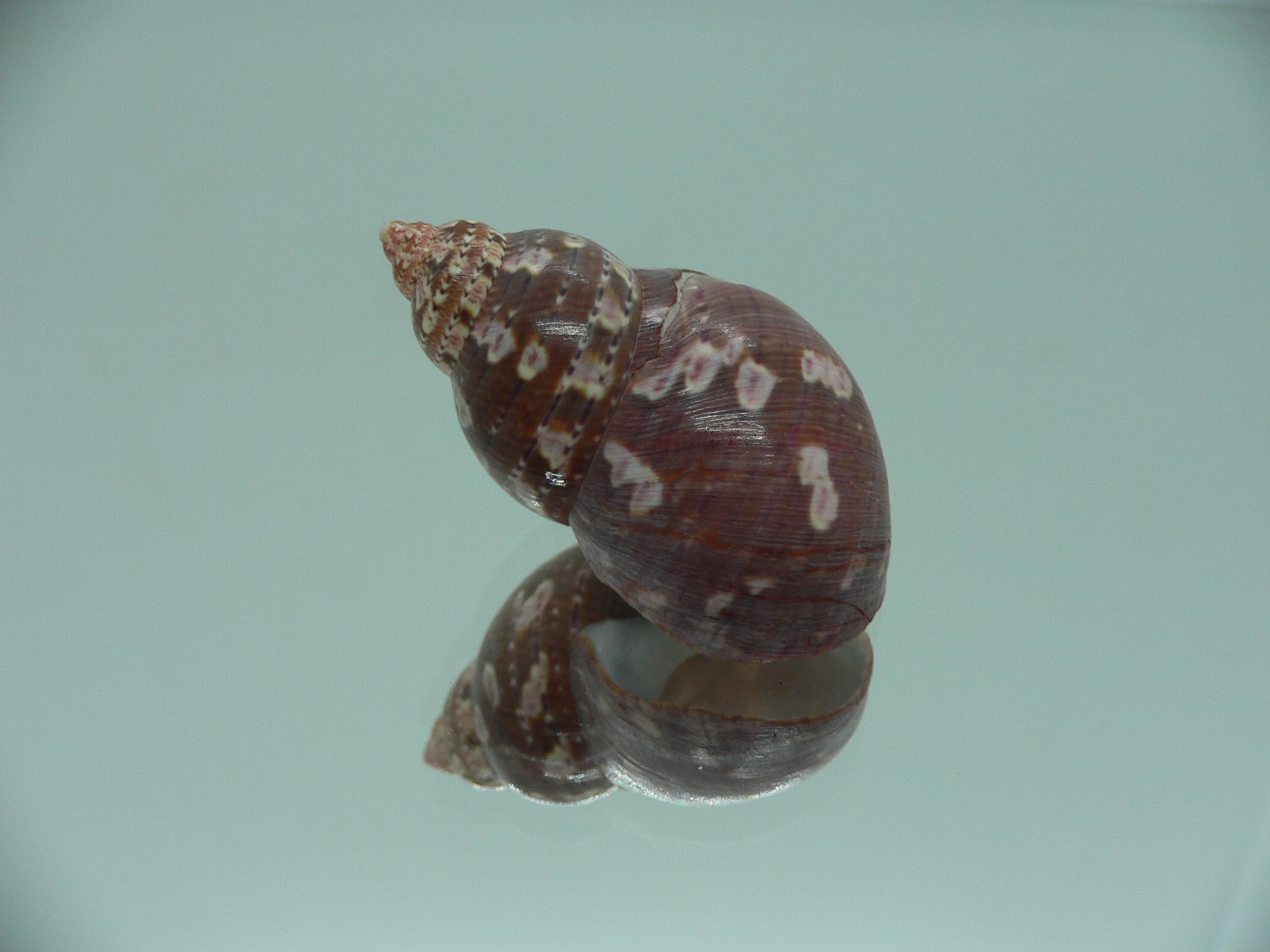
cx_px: 635
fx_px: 1284
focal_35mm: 35
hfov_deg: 52.6
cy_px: 476
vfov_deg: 40.7
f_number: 2.8
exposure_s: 1/60
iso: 80
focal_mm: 4.6
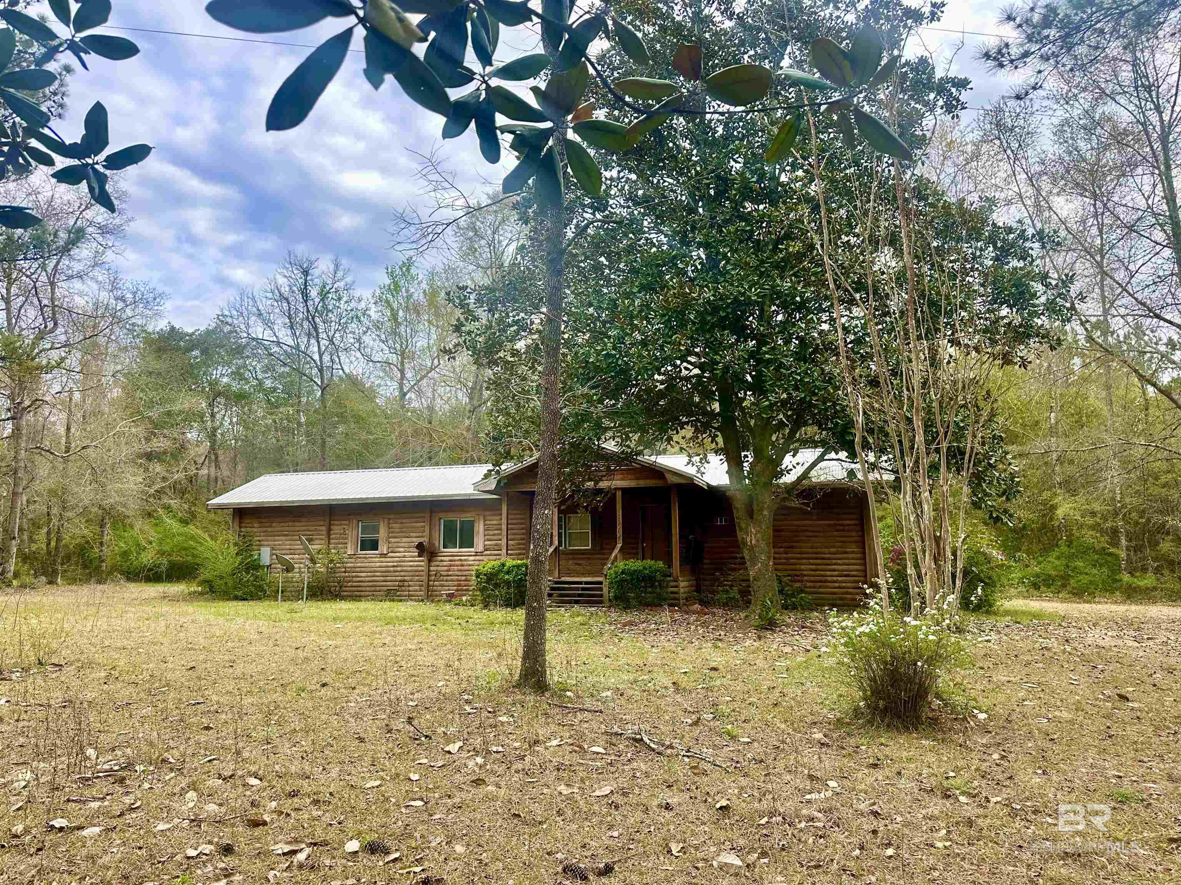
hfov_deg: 71.6
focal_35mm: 24
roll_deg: +0.3
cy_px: 442
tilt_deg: +9.0
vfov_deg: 56.8
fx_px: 819
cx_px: 590
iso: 80
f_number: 1.78
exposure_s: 1/513
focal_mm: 6.86
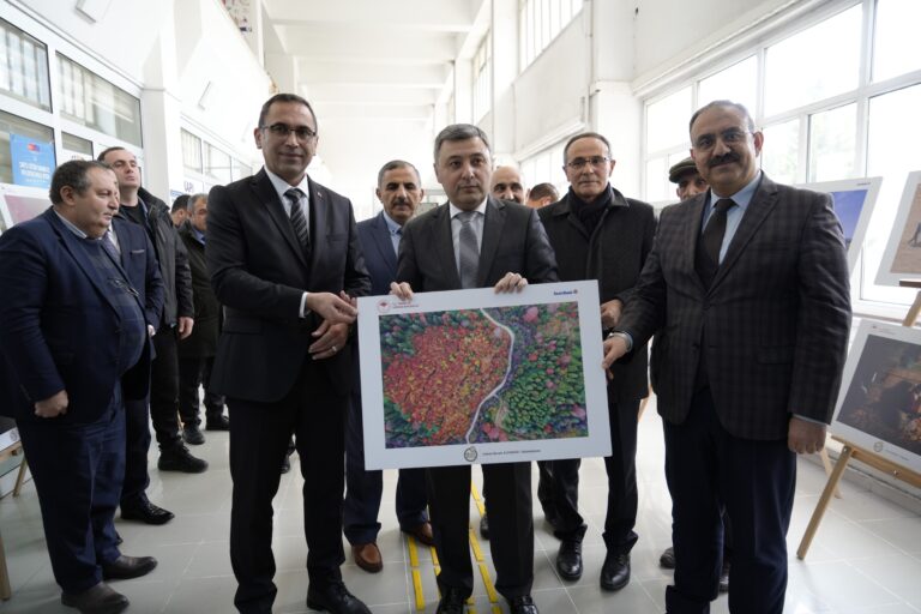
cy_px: 307
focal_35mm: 24
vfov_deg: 53.1
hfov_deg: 73.7
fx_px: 614
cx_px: 460
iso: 640
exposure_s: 1/30
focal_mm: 24
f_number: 4
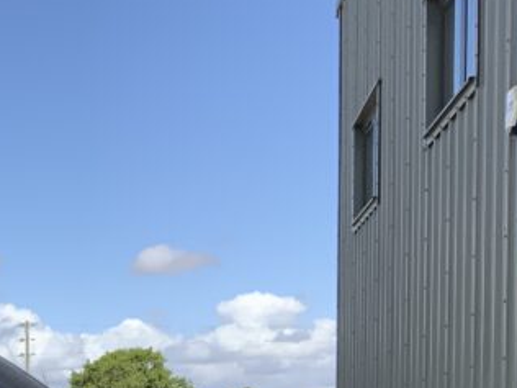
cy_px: 565
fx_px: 1404
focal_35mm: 94
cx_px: -224
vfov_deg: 14.7
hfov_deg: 18.8
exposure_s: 1/1121
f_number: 1.8
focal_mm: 3
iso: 16
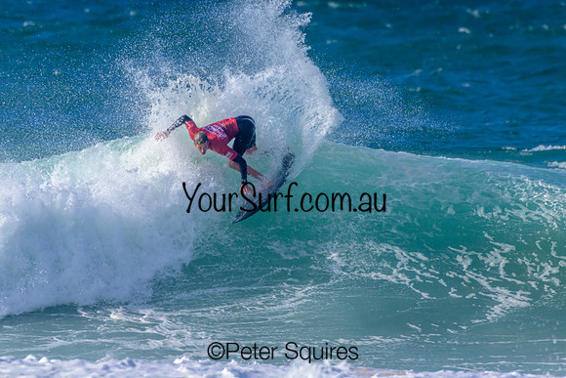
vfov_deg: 1.4
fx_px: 15725
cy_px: 189
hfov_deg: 2.1
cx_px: 283
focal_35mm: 1000
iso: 900
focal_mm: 1000
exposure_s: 1/2500
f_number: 11
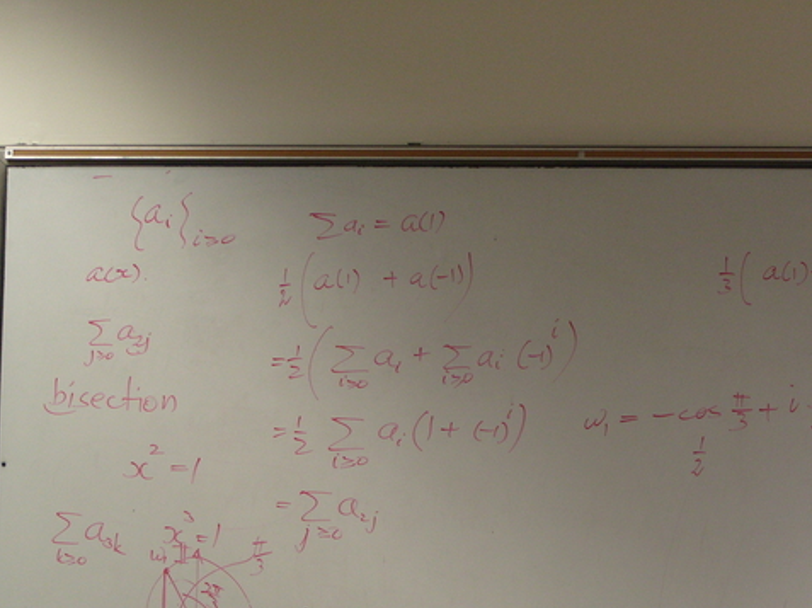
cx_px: 466
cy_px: 400
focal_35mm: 94
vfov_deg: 15.7
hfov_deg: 20.9
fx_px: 2203
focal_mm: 15.5
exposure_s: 1/45
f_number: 3.3
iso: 200
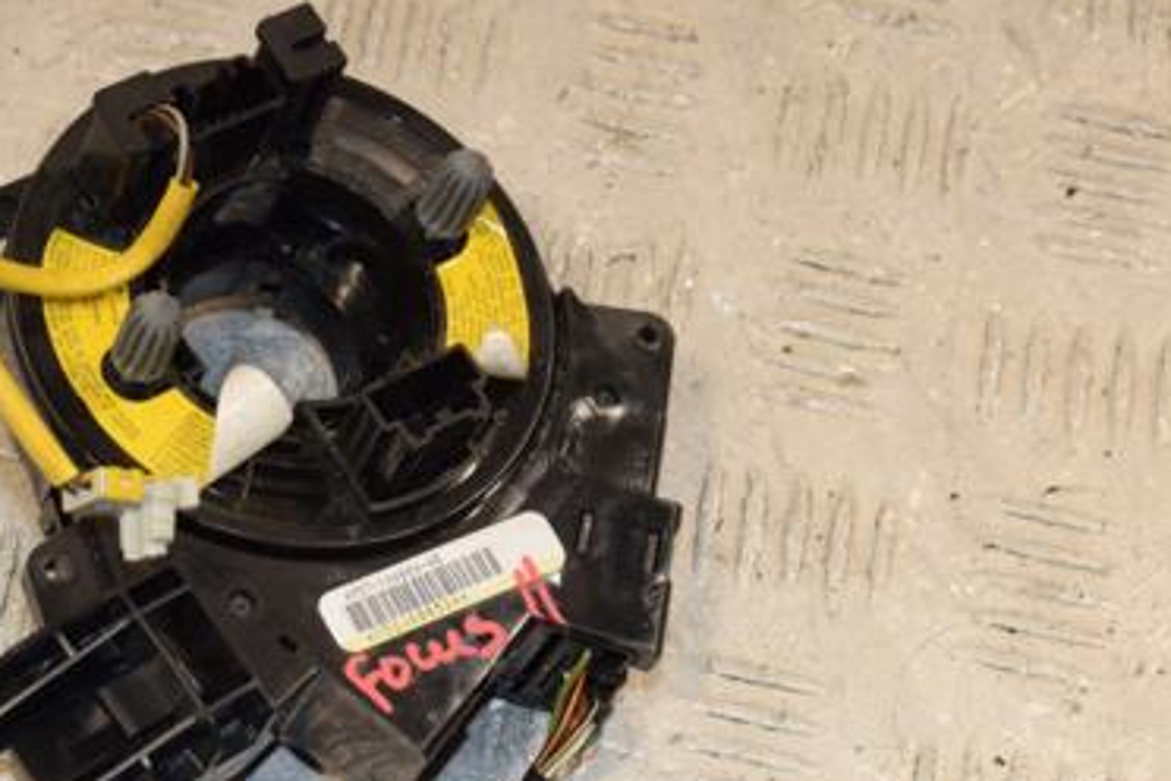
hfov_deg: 18.6
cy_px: 447
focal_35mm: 109
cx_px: 233
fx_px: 3539
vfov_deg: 12.6
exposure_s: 1/200
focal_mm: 45
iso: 800
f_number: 10
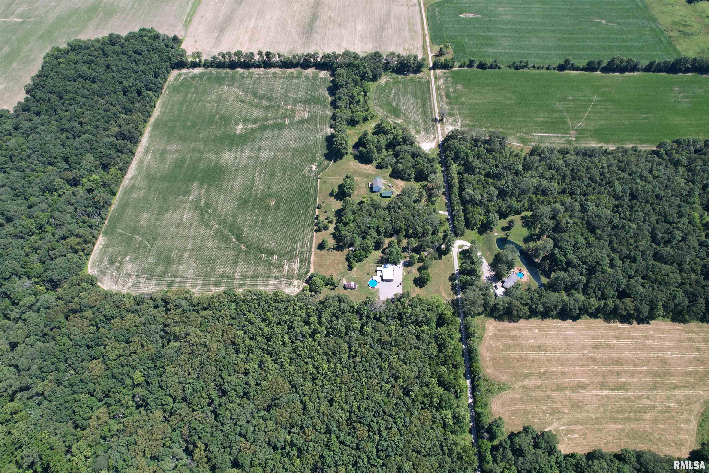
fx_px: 433
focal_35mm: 22
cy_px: 236
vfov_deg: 57.2
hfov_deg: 78.6
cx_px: 354
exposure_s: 1/1000
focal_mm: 8.38
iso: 100
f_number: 2.8
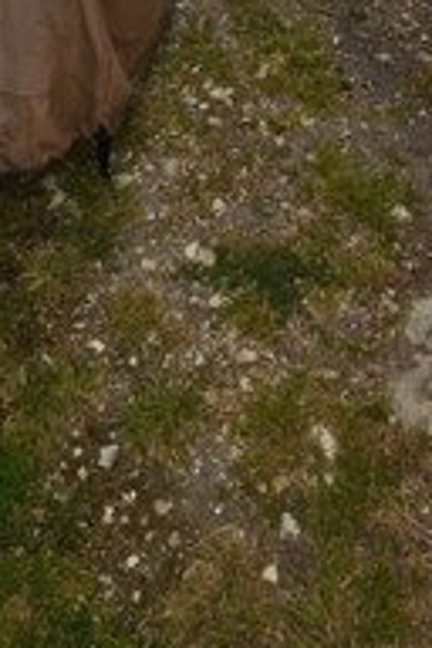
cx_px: 167
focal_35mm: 50
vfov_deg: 26.5
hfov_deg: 26.9
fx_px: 900
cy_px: -358
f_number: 11
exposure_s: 1/200
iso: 100
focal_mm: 10
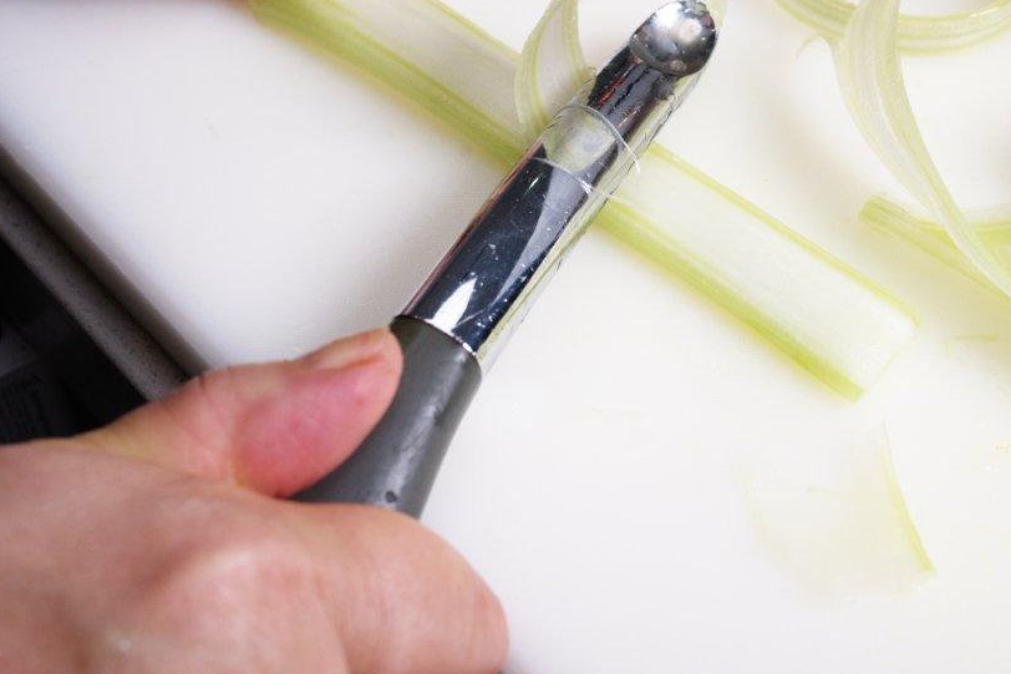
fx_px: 1909
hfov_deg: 29.4
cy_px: 224
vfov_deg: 19.9
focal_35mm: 68
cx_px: 691
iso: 1000
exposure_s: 1/1000
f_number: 9
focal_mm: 46
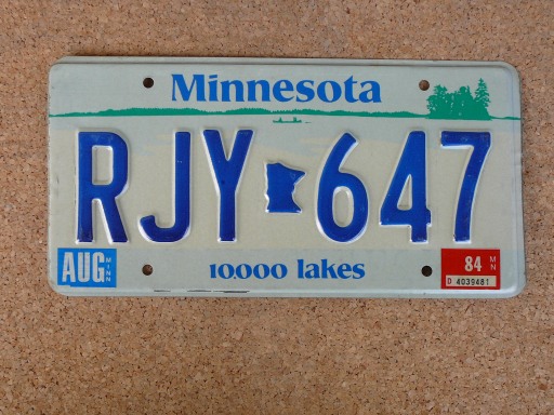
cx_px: 277
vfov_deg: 32.2
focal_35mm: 45
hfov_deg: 42.1
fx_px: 720
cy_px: 208
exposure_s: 1/100
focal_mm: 6.7
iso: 80
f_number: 3.2
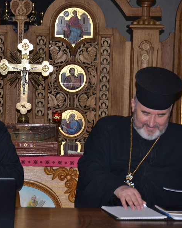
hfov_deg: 9.7
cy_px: 114
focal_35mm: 160
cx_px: 63
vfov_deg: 12.1
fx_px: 1075
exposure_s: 1/60
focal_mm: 75
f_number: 8
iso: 800
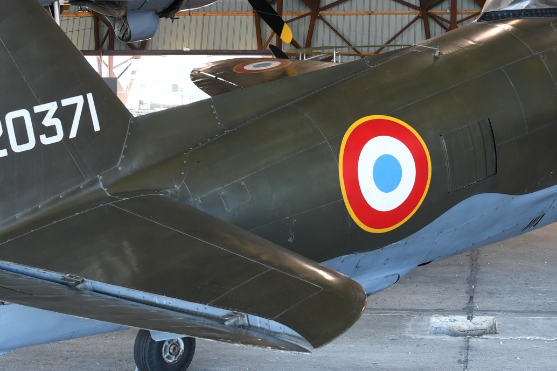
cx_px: 380
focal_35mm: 65
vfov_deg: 20.8
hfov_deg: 30.7
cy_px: 108
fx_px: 1005
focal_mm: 19
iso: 320
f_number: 4
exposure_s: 1/60
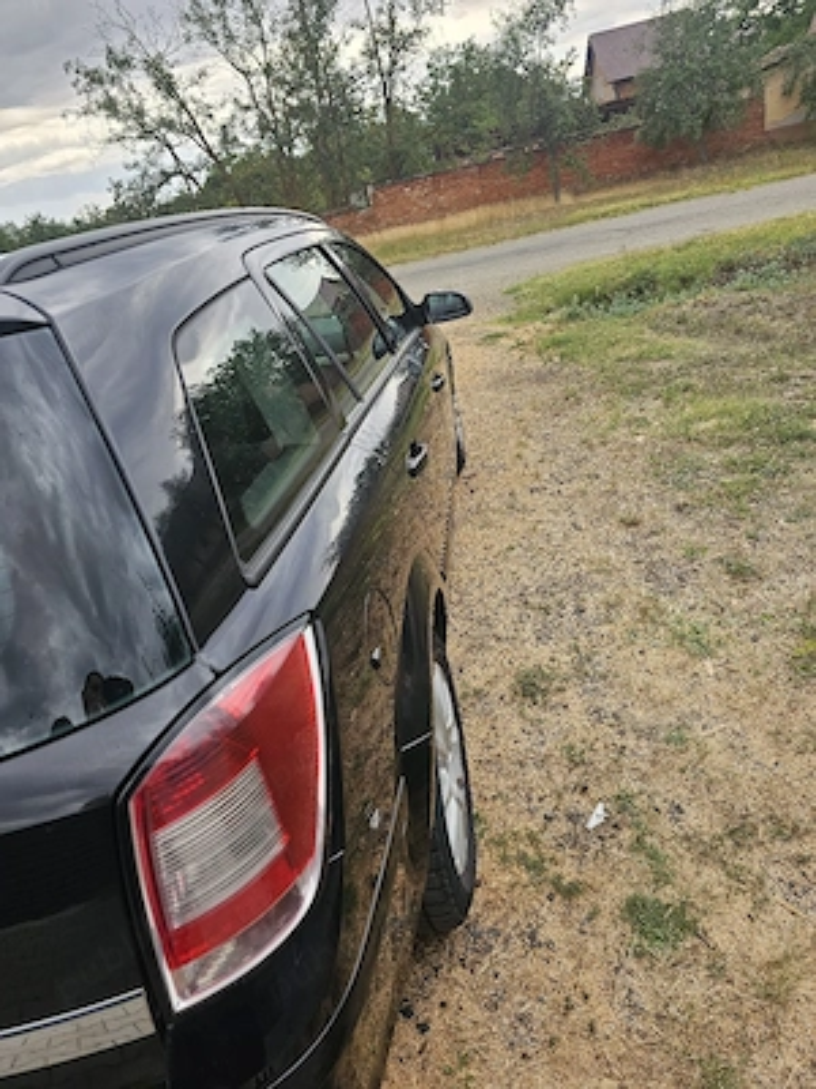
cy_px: 544
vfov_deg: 73.9
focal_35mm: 23
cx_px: 408
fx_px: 723
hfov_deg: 58.9
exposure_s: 1/182
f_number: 1.7
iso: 16
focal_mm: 6.3
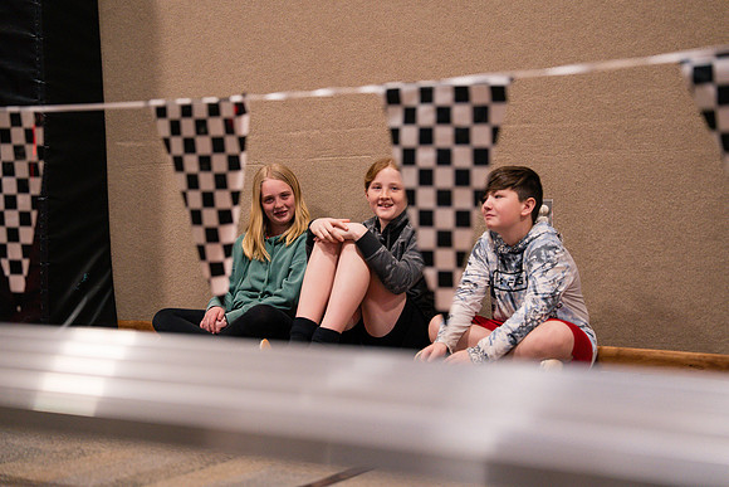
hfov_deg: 28.8
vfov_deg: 19.5
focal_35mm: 70
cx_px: 364
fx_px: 1418
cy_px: 244
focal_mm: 70
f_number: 2.8
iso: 2500
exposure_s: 1/320
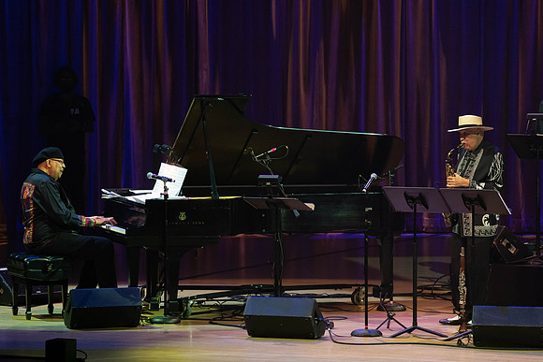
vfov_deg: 5.3
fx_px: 3907
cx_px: 272
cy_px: 181
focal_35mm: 259
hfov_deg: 7.9
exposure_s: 1/200
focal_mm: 259
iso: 3200
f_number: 5.6
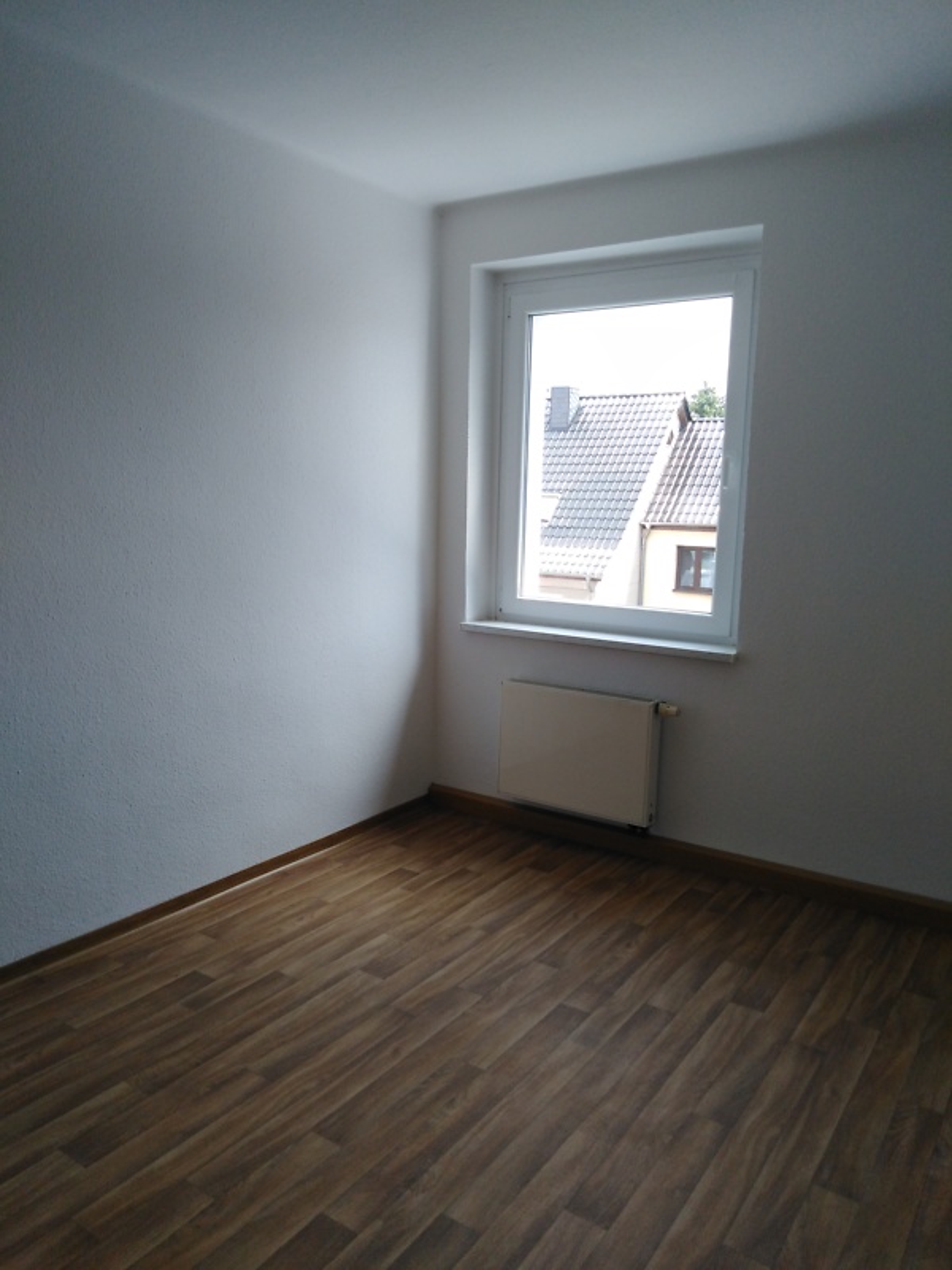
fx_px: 953
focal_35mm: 26
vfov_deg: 67.3
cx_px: 476
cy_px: 635
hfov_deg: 53.1
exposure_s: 1/105
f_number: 2.2
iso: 100
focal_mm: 3.46
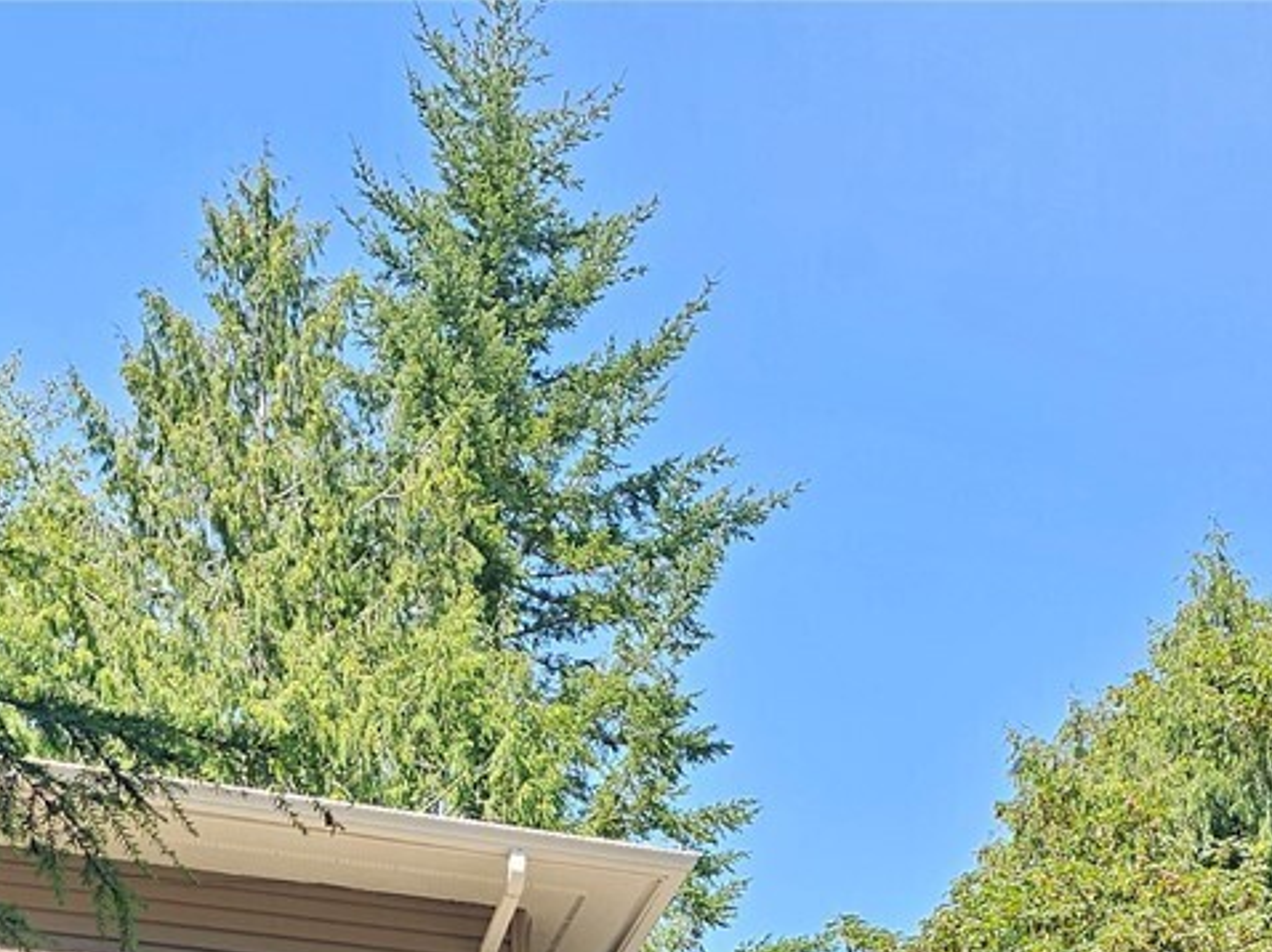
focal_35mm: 77
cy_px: 1593
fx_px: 2828
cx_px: 649
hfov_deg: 25.3
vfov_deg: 16.6
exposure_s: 1/135
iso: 10
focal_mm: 6.3
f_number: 1.7
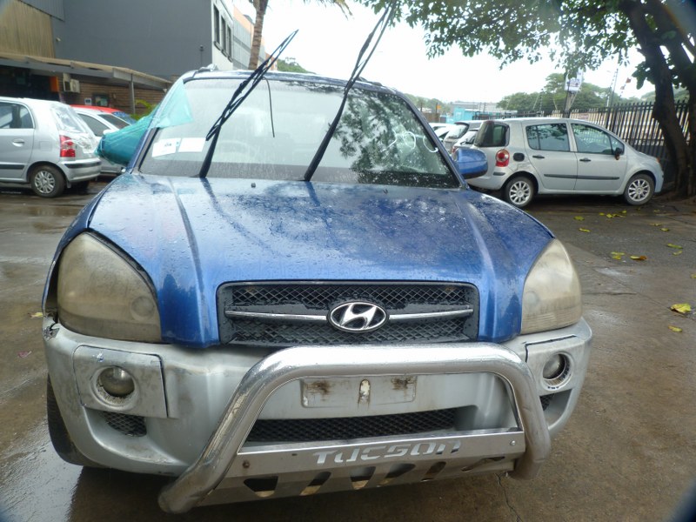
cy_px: 261
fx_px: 503
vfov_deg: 54.9
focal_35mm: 25
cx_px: 348
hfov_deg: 69.4
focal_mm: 4.5
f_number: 3.6
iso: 80
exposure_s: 1/100
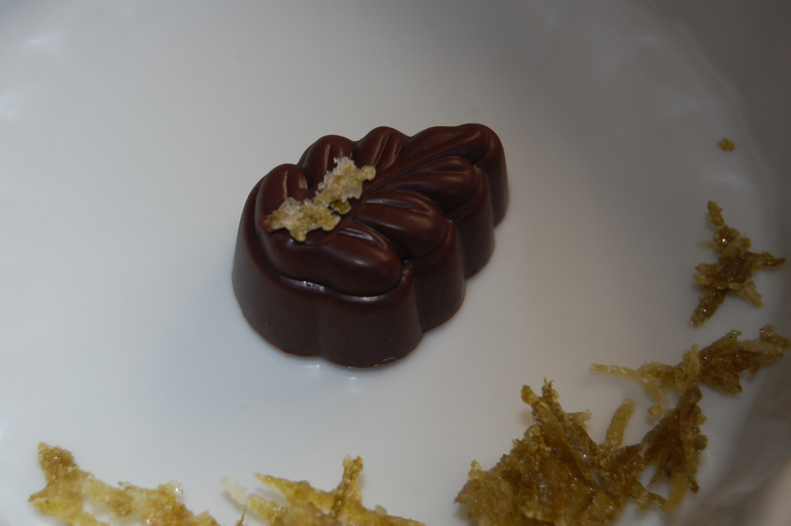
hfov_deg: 24.6
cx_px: 396
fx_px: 1811
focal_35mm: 82
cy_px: 263
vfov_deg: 16.5
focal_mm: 55
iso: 400
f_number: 5.6
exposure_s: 1/60
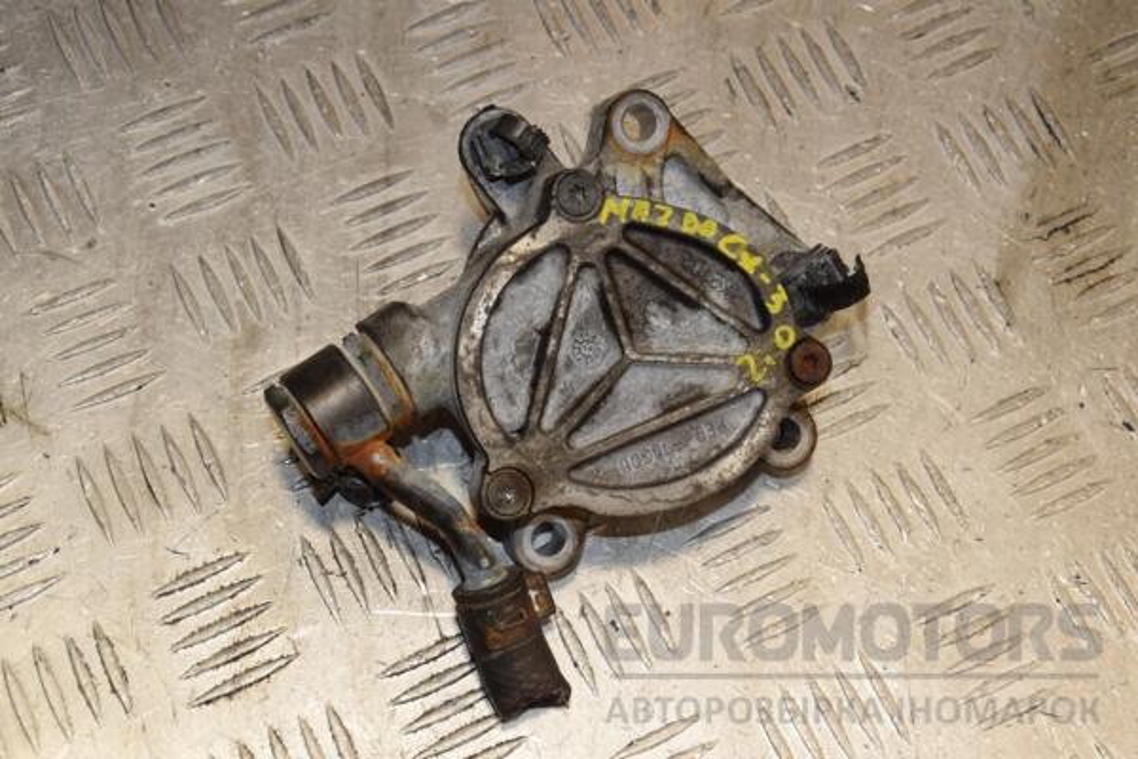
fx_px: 2134
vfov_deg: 20.2
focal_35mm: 68
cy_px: 380
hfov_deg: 29.9
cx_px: 569
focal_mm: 45
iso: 800
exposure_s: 1/200
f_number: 9
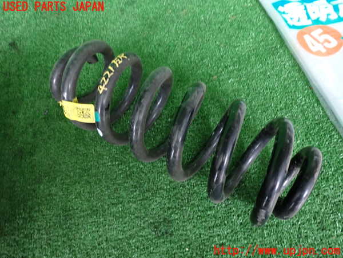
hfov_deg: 69.4
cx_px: 172
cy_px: 129
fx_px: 248
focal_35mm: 25
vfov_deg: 54.9
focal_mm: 4.5
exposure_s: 1/30
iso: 320
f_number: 2
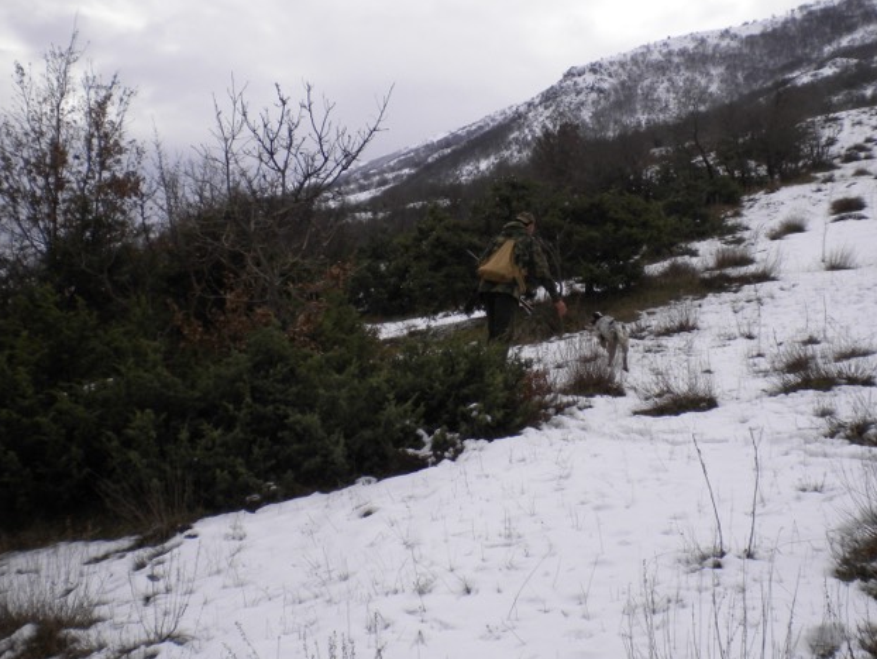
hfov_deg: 42.0
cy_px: 282
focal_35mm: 45
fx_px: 1141
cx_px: 474
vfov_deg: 32.2
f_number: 4.6
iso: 80
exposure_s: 1/821
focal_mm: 6.3
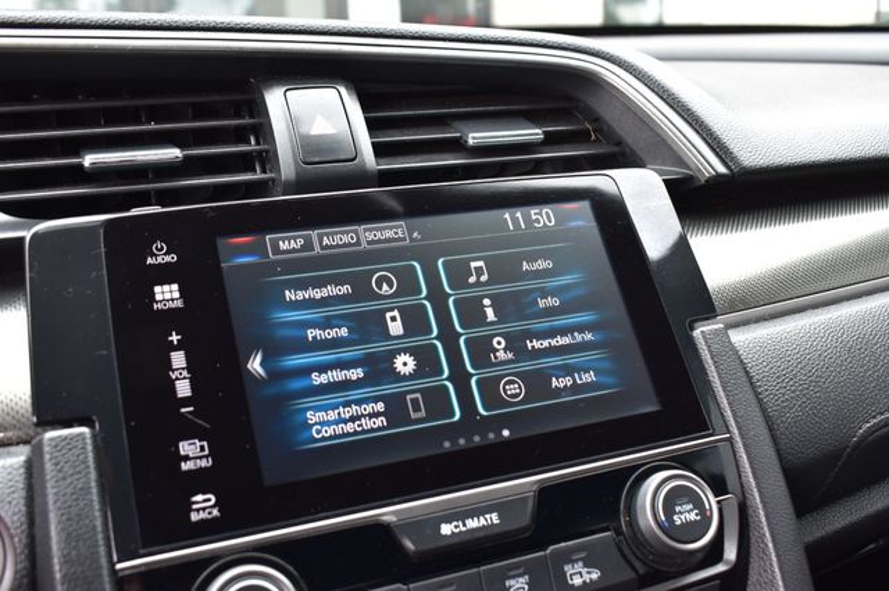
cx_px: 444
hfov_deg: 49.6
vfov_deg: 34.2
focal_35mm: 39
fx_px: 963
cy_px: 296
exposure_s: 1/40
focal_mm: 26
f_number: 7.1
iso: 400
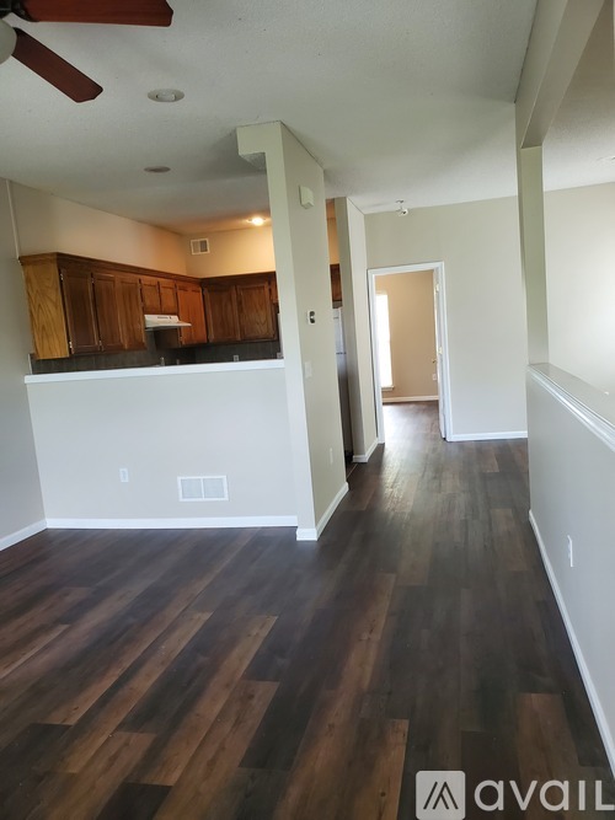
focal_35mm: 26
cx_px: 308
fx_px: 616
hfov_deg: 53.0
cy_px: 410
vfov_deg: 67.3
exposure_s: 1/60
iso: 200
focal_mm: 4.3
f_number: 2.4
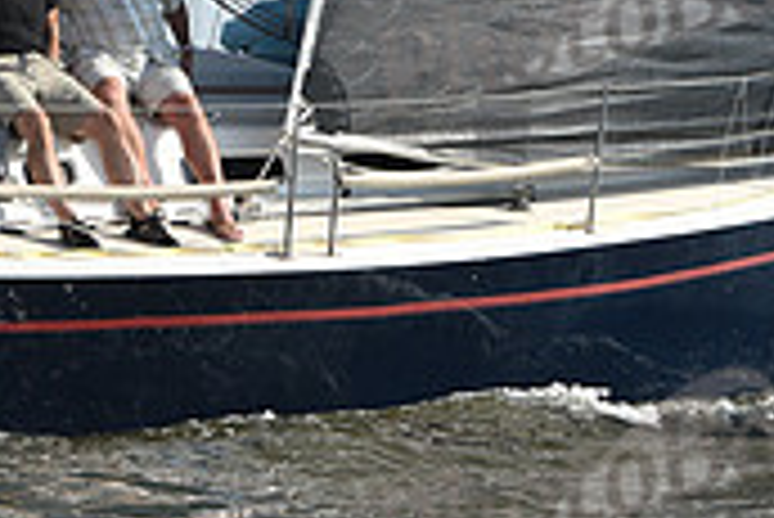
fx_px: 7101
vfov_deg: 4.2
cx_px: 144
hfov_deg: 6.2
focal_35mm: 330
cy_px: -169
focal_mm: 98
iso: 250
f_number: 9
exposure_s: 1/1000
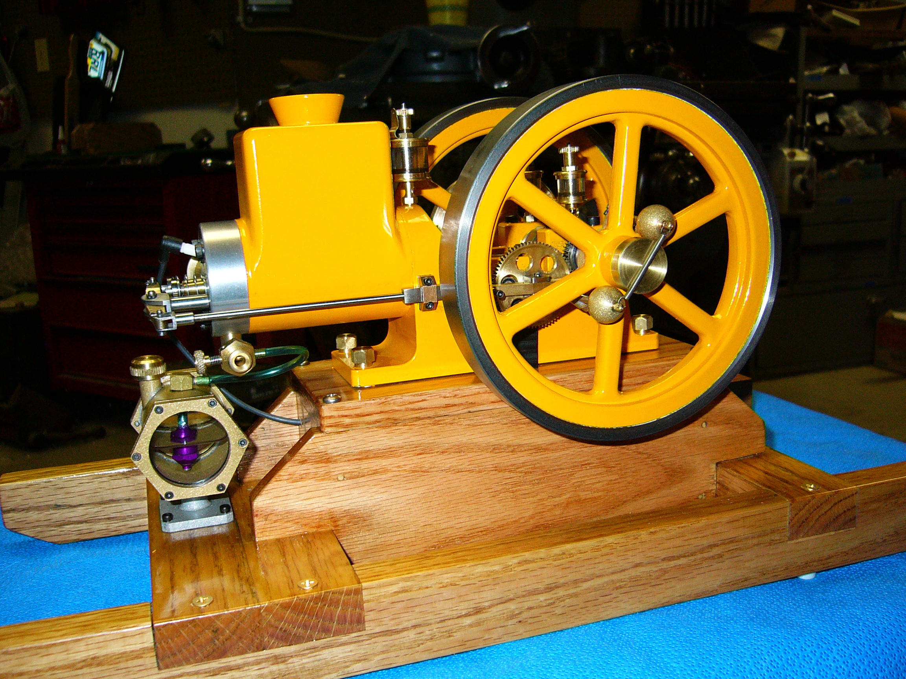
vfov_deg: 40.7
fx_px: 916
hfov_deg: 52.6
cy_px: 340
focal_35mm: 35
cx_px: 453
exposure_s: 1/60
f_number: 2.8
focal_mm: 5.8
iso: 100
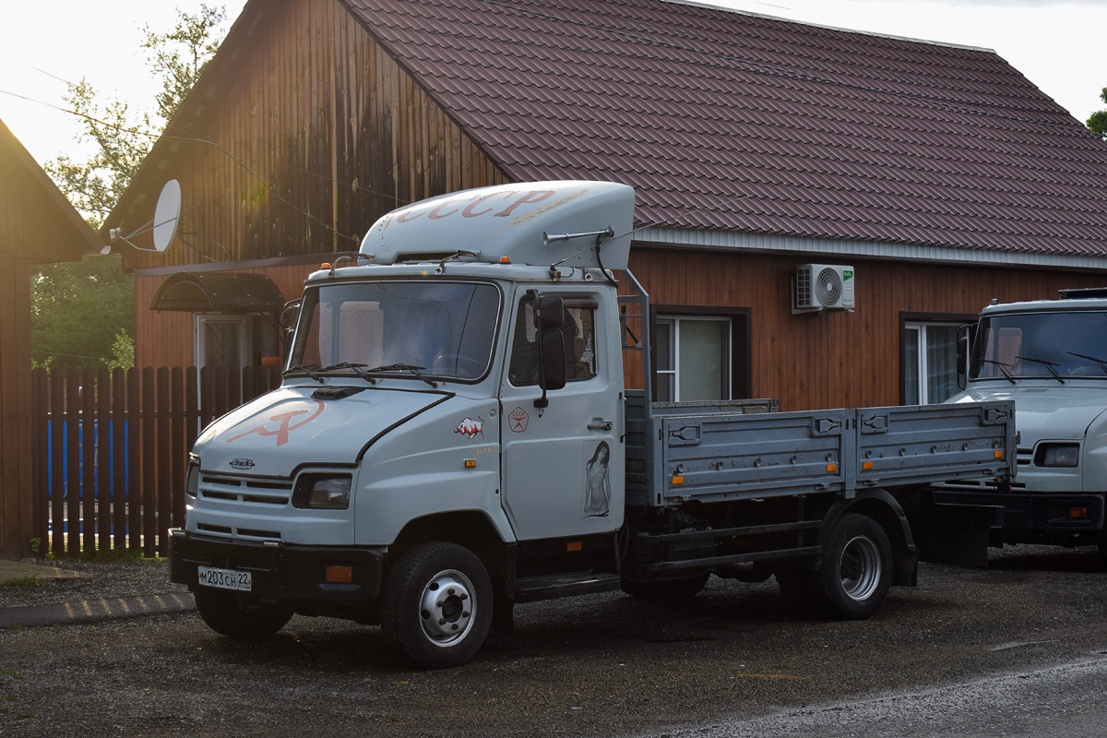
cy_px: 369
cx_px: 554
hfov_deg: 31.9
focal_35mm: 63
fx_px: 1937
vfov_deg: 21.6
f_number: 6.3
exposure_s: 1/320
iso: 400
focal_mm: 42
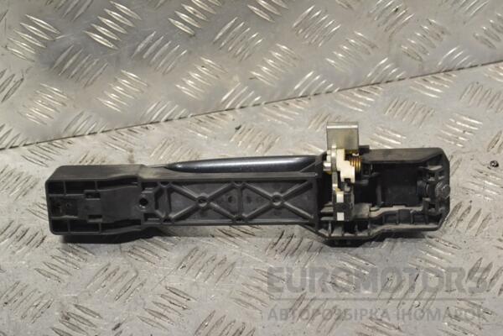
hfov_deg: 24.6
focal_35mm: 82
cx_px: 252
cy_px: 168
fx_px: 1153
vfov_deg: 16.6
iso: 3200
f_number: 5.6
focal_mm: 55
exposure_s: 1/400
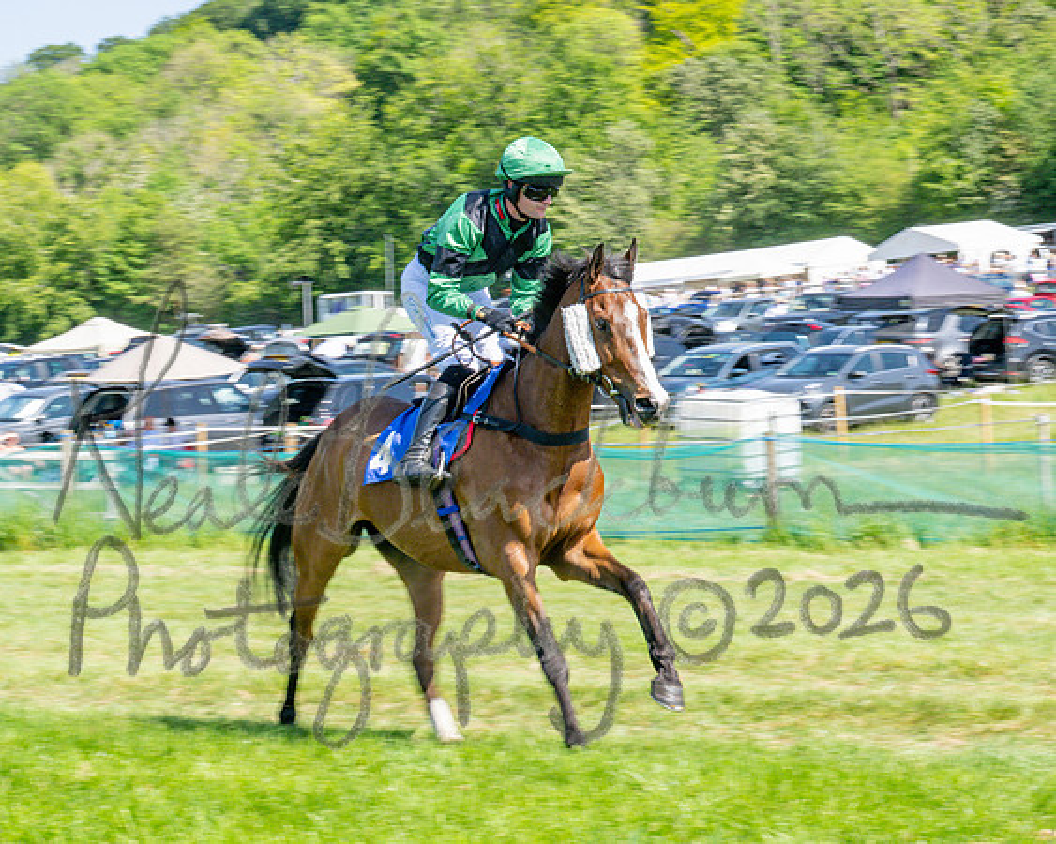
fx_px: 3552
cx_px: 364
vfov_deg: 13.6
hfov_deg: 16.9
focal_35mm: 114
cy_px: 442
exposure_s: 1/160
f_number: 18
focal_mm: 70
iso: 200
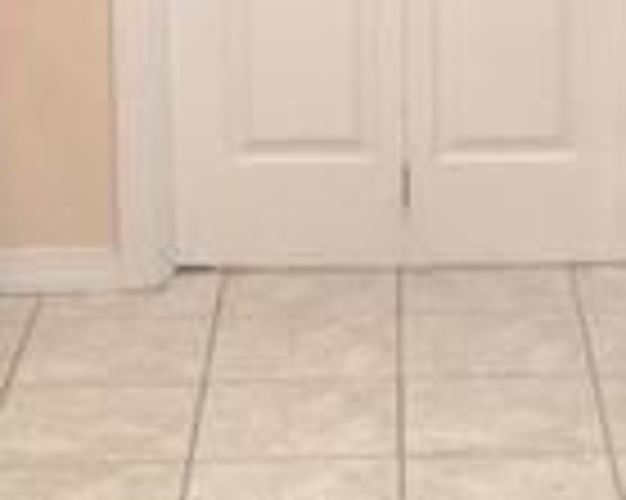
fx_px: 2740
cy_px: -45
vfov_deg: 10.3
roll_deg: +0.0
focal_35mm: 148
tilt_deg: -14.3
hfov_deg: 12.9
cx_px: 540
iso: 200
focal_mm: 4.12
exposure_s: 1/20
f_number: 2.4
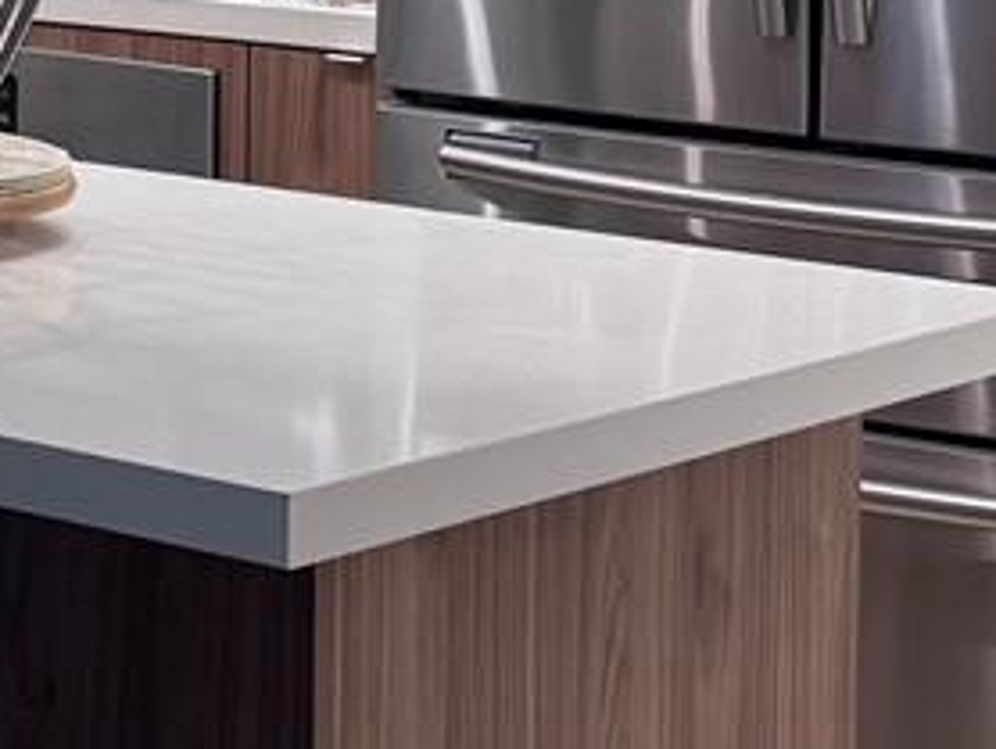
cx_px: -770
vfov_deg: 10.4
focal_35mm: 138
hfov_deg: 13.0
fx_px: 3974
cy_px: -337
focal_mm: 6.76
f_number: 1.78
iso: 160
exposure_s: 1/120
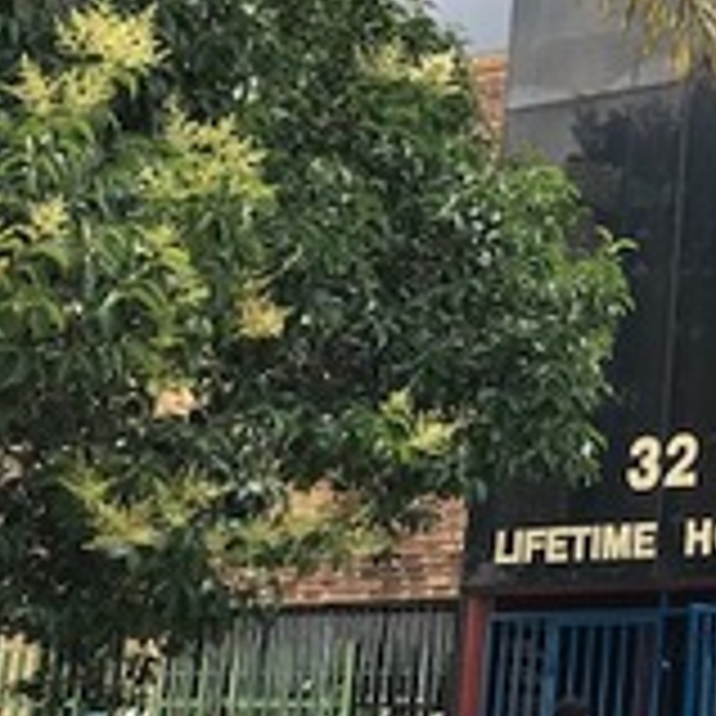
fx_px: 1825
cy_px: 254
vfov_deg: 22.1
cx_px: 982
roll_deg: +0.2
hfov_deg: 20.0
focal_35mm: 78
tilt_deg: +15.9
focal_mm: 3.99
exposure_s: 1/507
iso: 20
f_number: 1.8
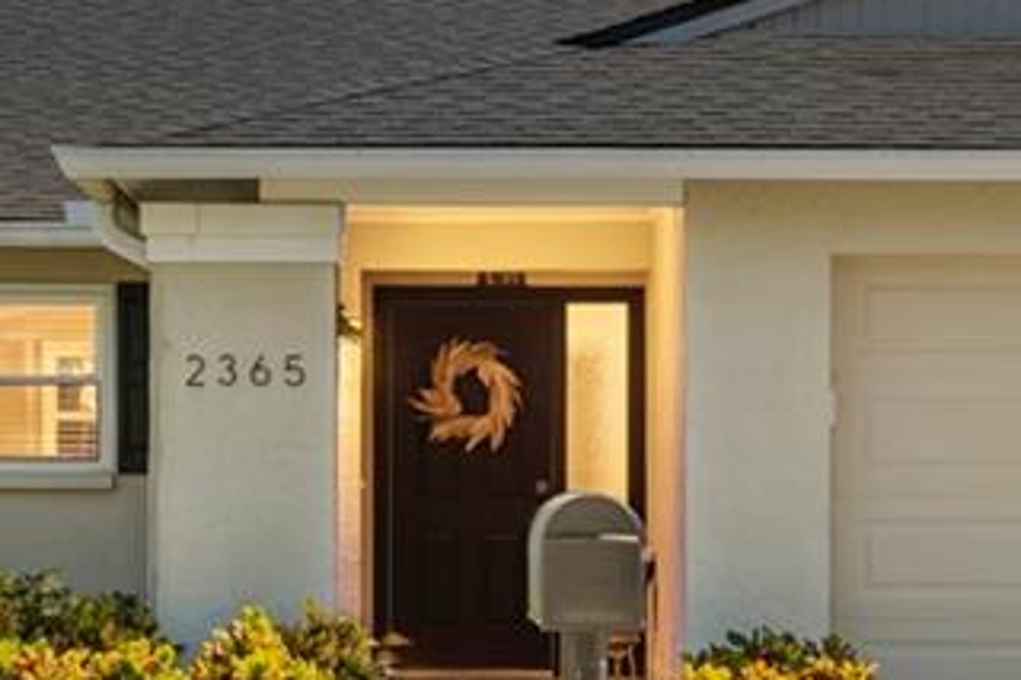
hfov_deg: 13.7
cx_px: 664
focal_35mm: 150
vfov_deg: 9.1
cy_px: 300
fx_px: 4252
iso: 100
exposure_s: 1/800
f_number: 4
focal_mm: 30
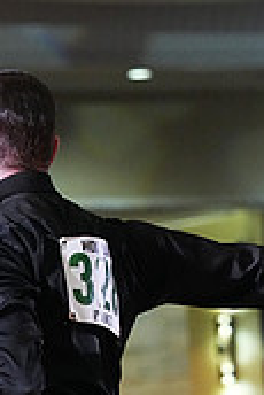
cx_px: -33
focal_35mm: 489
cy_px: 553
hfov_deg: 2.8
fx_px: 5368
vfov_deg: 4.2
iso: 8000
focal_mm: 145
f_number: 5
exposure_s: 1/400
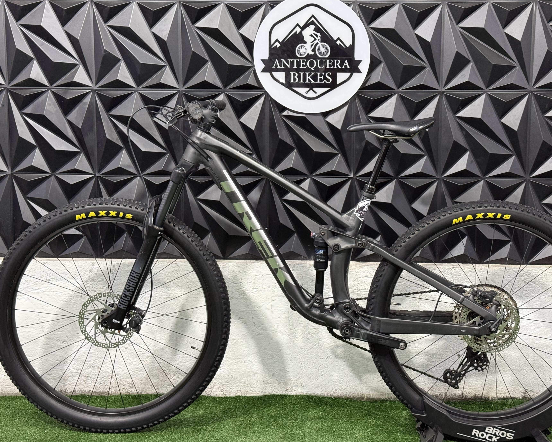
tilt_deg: -7.2
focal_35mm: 55
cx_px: 298
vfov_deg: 27.6
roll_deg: -0.4
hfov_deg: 34.1
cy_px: 206
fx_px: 899
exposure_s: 1/60
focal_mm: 6.76
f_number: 1.78
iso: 250
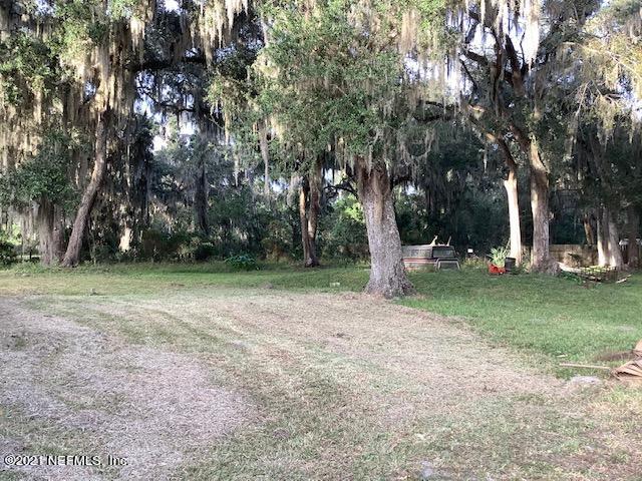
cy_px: 240
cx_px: 321
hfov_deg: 58.4
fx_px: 575
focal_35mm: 31
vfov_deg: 45.4
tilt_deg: +0.0
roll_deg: -2.8
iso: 50
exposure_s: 1/120
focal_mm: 3.3
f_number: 2.4
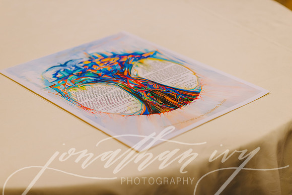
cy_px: 98
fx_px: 690
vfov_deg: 16.1
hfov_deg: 23.9
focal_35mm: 85
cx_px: 146
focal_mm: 85
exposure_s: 1/320
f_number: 2.2
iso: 400
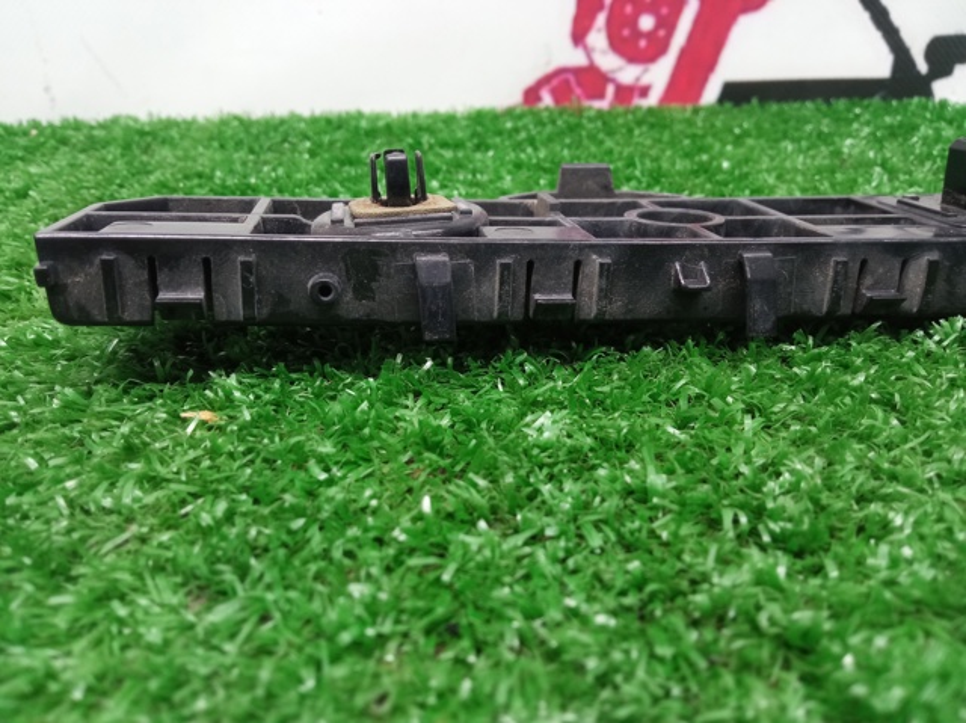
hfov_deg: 65.4
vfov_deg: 51.3
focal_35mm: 27
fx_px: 753
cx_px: 483
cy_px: 362
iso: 415
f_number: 2.2
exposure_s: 1/25
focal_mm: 3.79
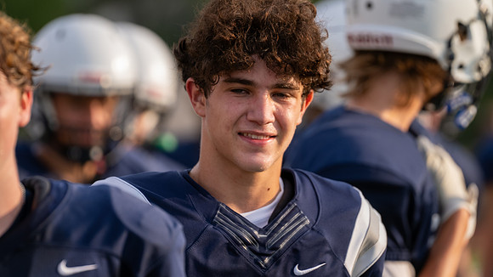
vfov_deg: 2.9
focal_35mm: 415
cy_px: 138
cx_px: 246
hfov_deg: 5.2
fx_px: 5425
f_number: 5.6
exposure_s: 1/1000
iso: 500
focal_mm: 396
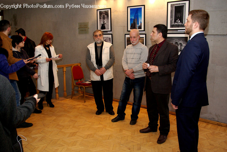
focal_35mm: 32
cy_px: 76
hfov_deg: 59.4
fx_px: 199
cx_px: 114
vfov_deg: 41.8
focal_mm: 21
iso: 500
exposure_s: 1/50
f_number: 6.3
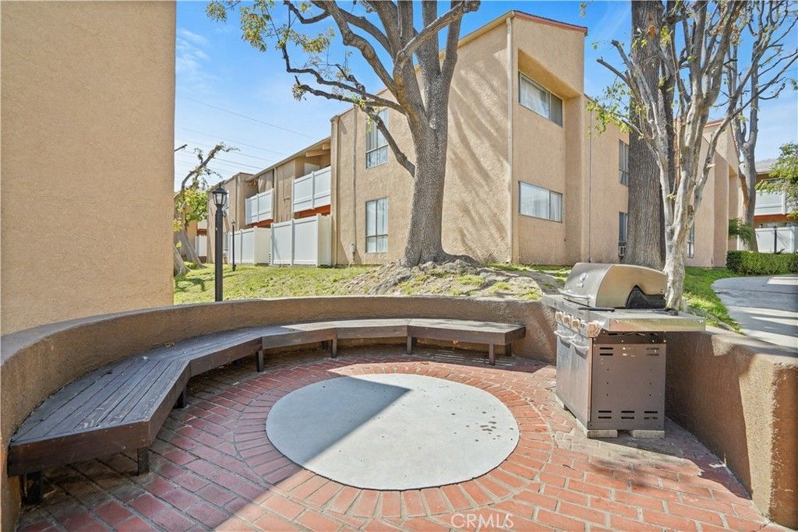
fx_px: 355
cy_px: 266
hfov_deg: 96.7
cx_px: 399
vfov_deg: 73.8
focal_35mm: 16
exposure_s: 1/50
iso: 100
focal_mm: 16
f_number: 7.1
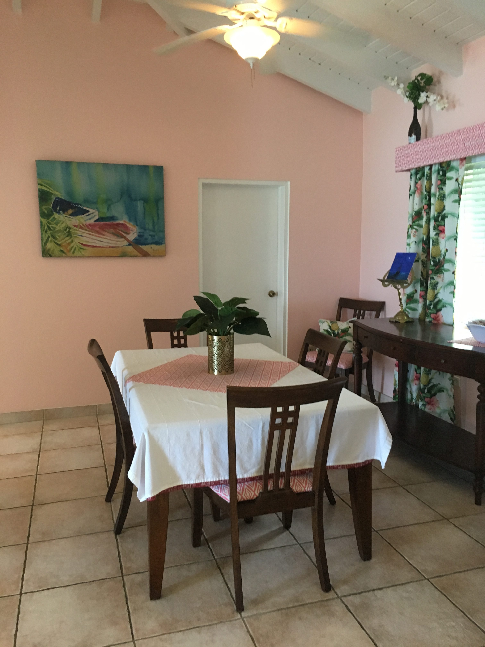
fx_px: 542
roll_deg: -0.9
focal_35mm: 29
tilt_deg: -7.1
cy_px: 324
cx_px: 242
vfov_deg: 61.7
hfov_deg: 48.2
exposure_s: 1/30
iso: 125
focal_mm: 4.15
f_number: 2.2
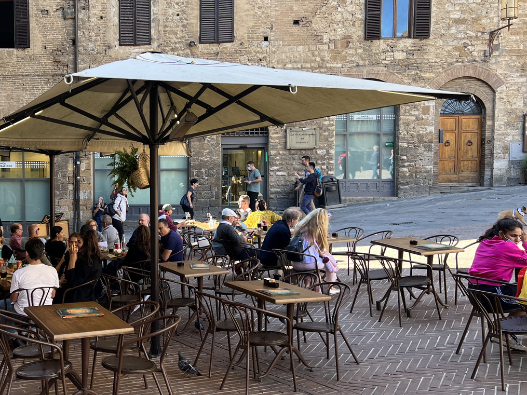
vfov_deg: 35.1
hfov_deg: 43.9
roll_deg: +0.8
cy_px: 198
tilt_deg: -3.9
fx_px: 624
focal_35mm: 41
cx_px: 117
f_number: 1.5
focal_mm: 5.7
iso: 40
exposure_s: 1/238
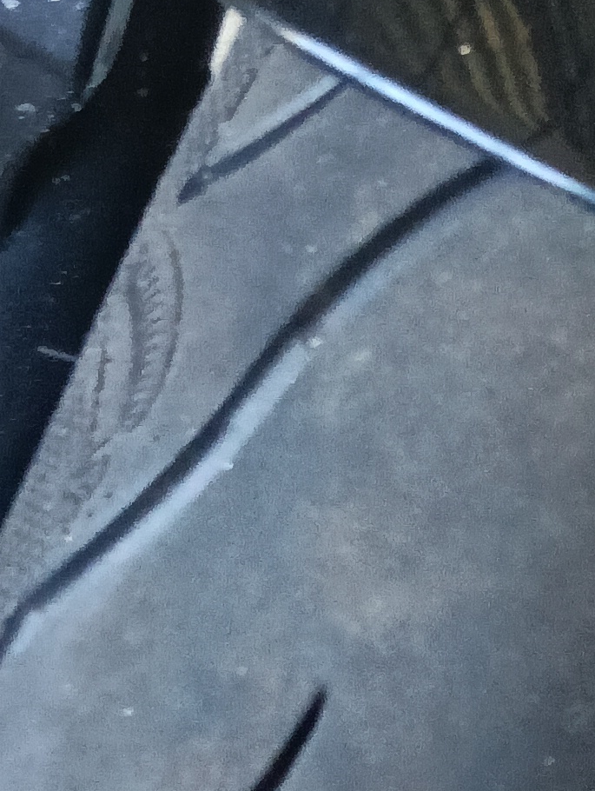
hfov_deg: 11.4
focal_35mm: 121
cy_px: 788
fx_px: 2767
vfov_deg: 16.0
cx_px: 1056
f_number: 1.8
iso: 800
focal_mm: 3.98
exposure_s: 1/33.3
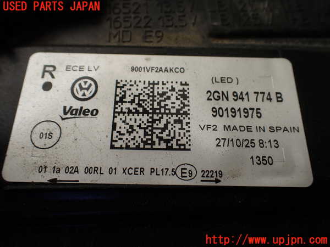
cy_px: 124
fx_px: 286
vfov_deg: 46.8
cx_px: 165
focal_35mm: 30
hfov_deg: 60.0
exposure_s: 1/200
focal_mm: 5.4
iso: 100
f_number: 3.2
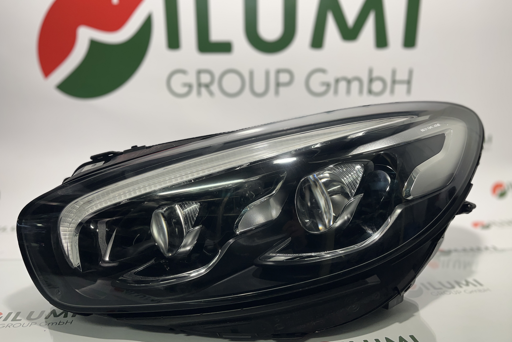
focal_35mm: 28
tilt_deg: -12.5
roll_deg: +0.1
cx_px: 256
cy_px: 176
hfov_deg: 65.5
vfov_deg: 46.4
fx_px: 398
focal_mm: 5.1
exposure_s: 1/100
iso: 40
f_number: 1.6
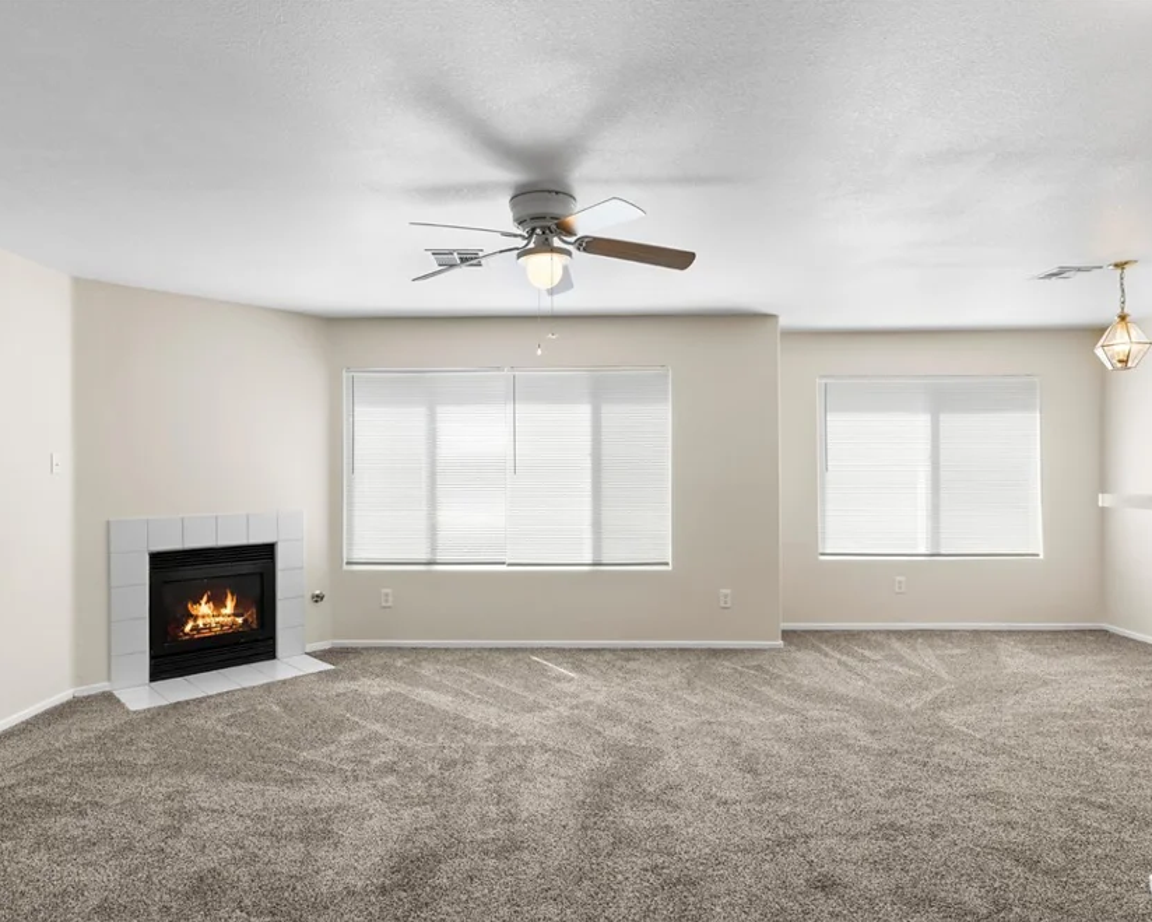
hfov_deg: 77.5
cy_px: 475
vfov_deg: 65.5
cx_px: 535
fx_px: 716
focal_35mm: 21
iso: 400
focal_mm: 18
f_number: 8
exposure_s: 1/100
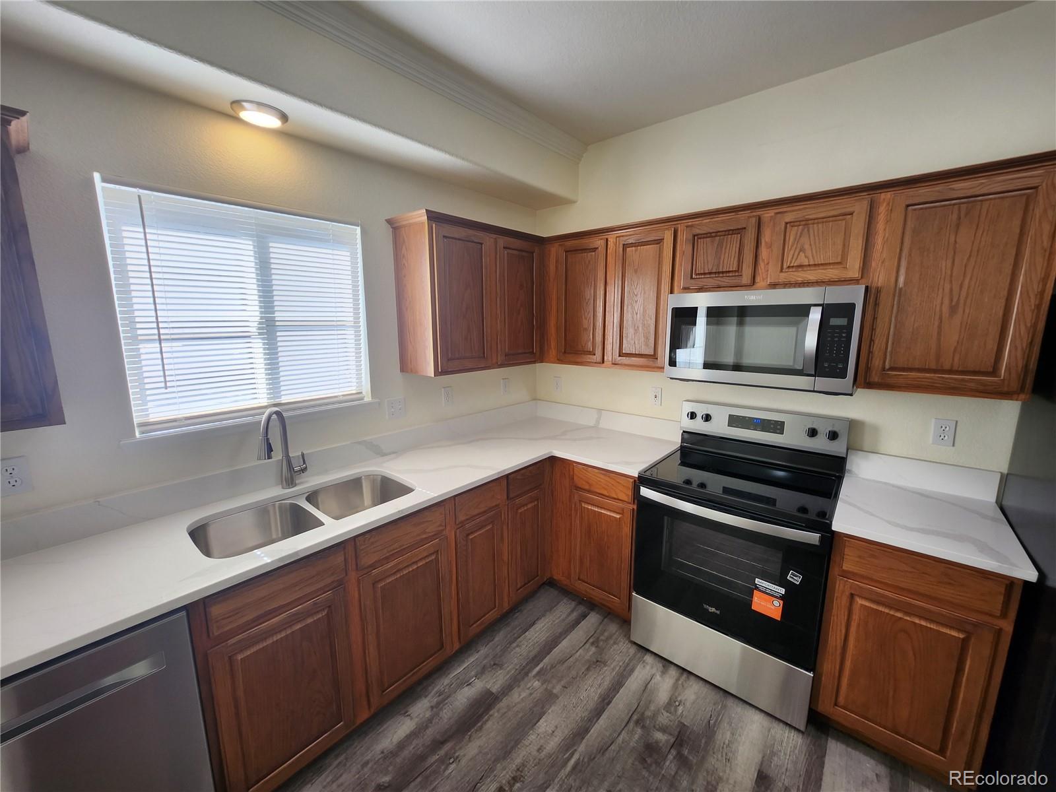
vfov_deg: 89.9
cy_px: 396
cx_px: 528
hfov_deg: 106.2
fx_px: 397
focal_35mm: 13
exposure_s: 1/60
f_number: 2.2
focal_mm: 1.74
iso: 40
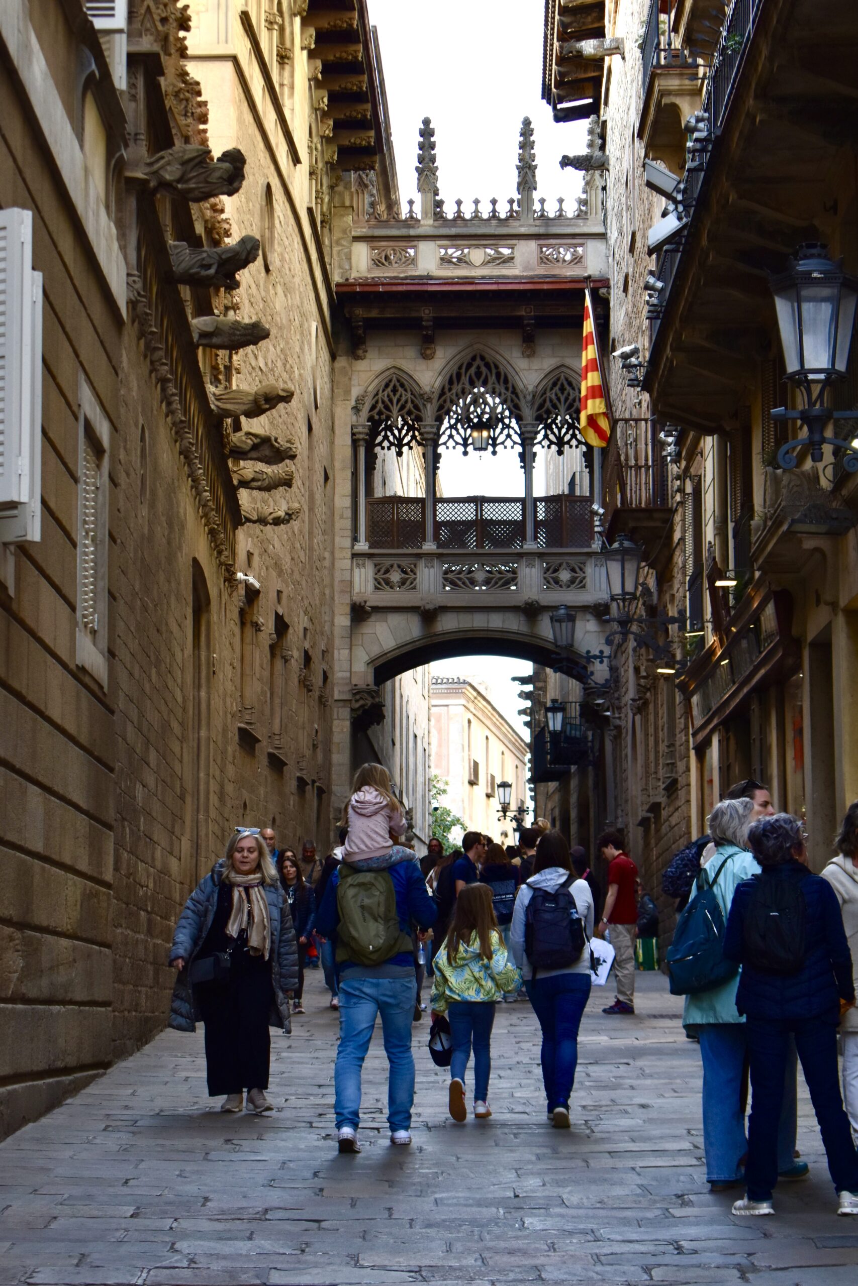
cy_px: 643
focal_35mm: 82
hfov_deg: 16.6
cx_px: 429
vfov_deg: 24.6
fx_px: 2949
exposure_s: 1/250
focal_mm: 55
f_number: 5.6
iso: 560
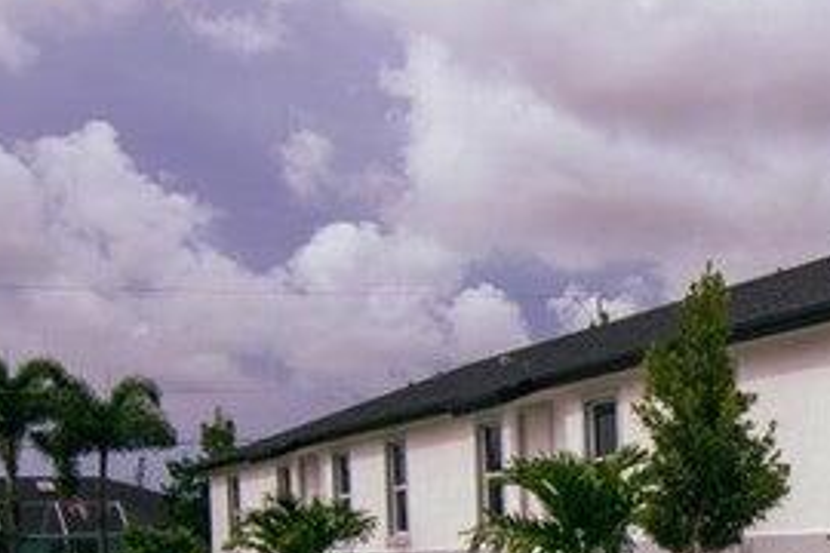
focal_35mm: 64
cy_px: 547
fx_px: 1475
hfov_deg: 28.4
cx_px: 925
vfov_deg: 20.6
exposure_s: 1/500
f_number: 13
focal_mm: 16
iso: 100
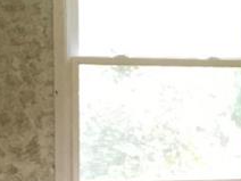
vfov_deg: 7.4
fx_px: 1378
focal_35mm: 198
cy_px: 211
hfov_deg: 9.8
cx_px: 319
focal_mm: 3.99
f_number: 1.8
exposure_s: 1/30
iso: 40
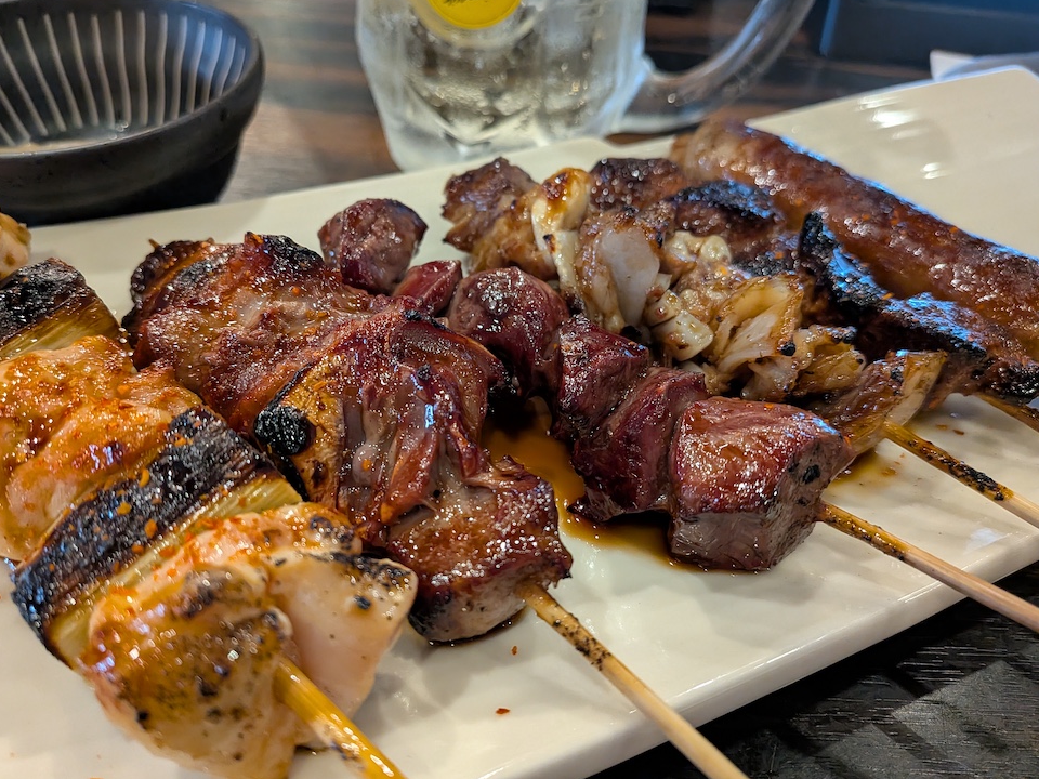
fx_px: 750
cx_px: 500
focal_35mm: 25
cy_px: 377
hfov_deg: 69.4
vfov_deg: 54.9
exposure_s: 1/24
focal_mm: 4.53
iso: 643
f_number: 1.7
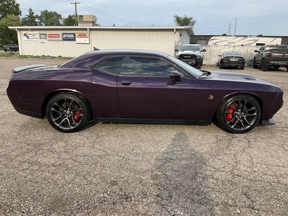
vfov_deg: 48.2
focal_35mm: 29
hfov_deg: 61.7
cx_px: 144
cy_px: 108
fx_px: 241
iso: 25
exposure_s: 1/781
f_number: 1.8
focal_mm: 3
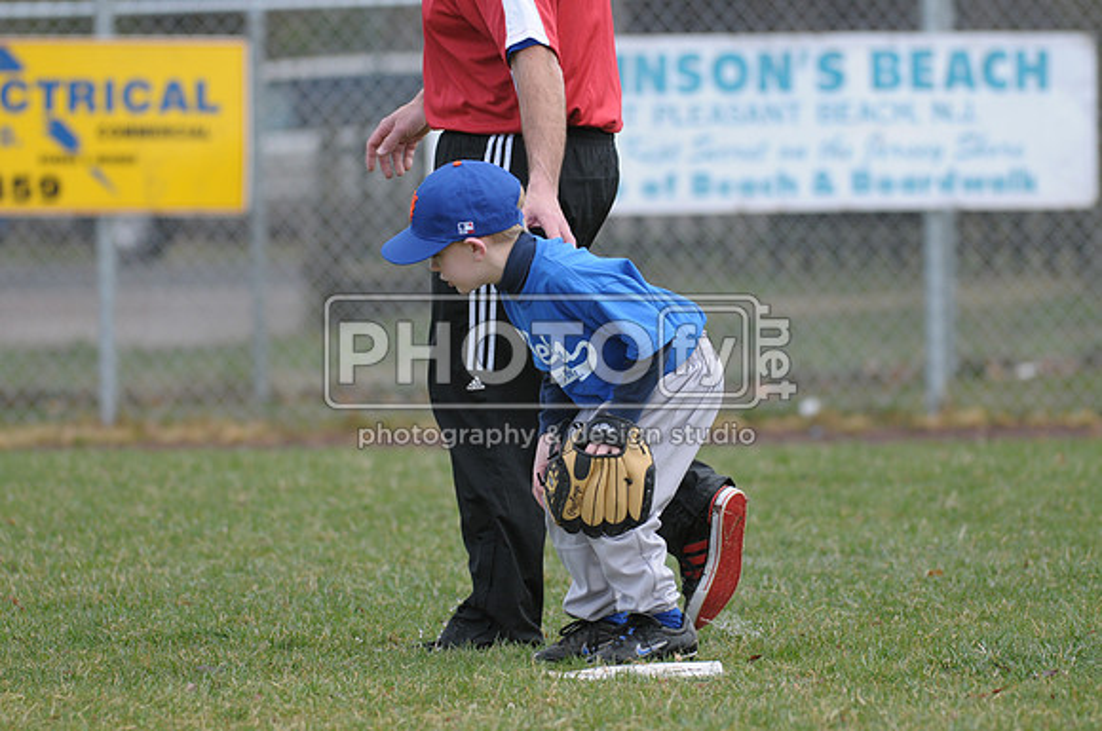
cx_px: 551
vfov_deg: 4.6
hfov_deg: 6.9
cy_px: 366
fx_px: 9170
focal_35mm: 300
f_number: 4
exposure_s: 1/1000
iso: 400
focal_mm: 200
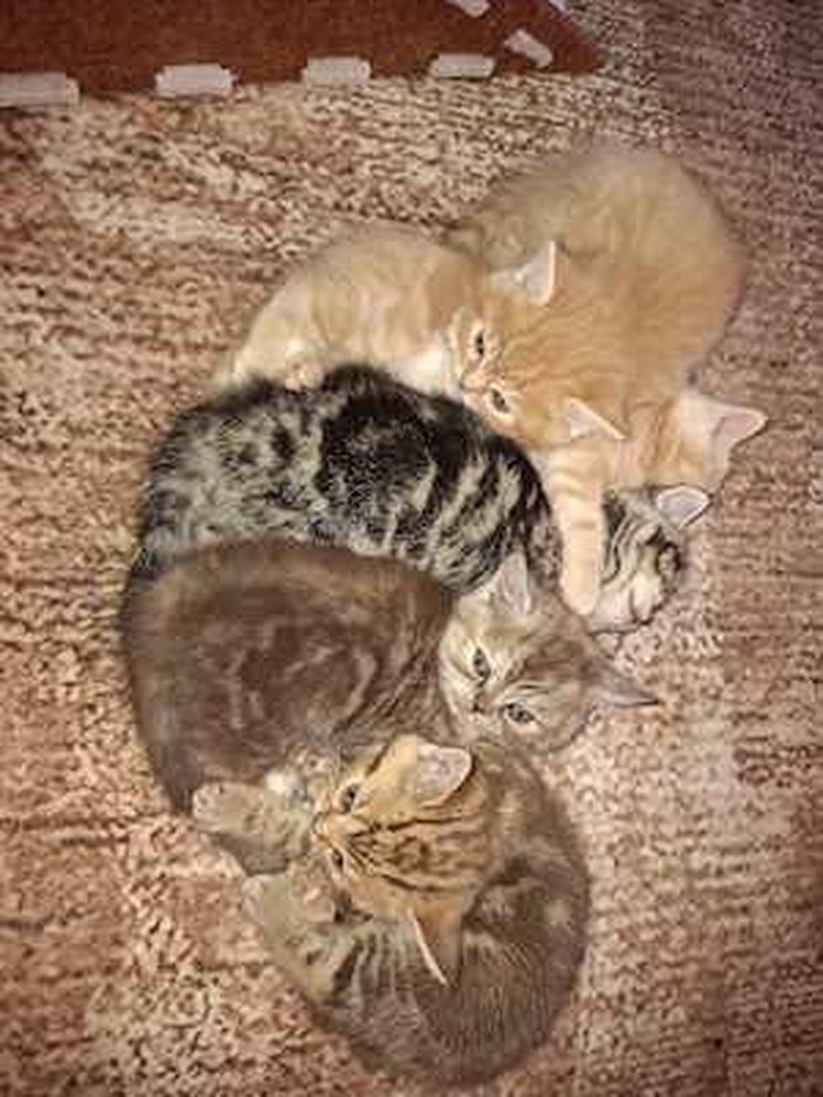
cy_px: 548
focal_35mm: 23
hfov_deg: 58.9
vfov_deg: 73.9
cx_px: 412
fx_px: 729
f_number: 1.8
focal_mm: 5.54
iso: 160
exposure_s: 1/50
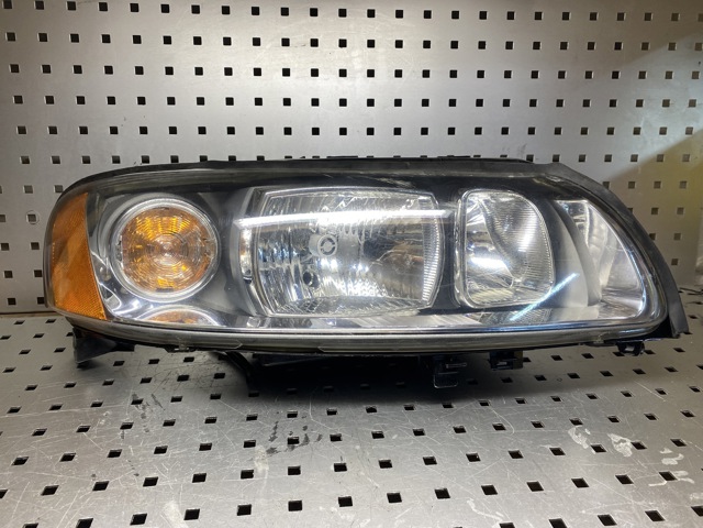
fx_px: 528
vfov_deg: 53.1
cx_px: 352
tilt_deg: -18.8
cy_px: 264
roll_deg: -1.2
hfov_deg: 67.3
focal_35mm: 26
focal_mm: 4.25
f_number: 1.8
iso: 40
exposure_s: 1/100
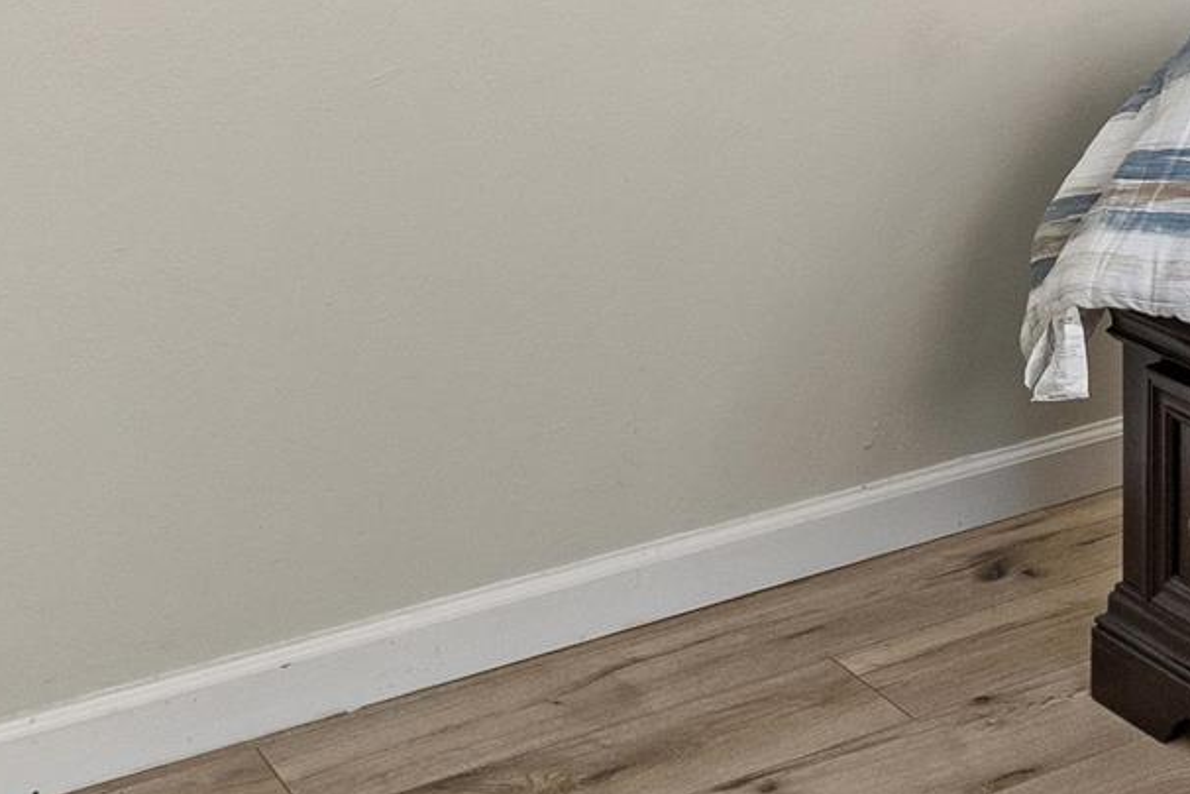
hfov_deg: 24.5
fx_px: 2347
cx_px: 1579
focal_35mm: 71
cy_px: -352
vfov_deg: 17.5
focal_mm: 14
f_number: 8
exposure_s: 1/6
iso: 400
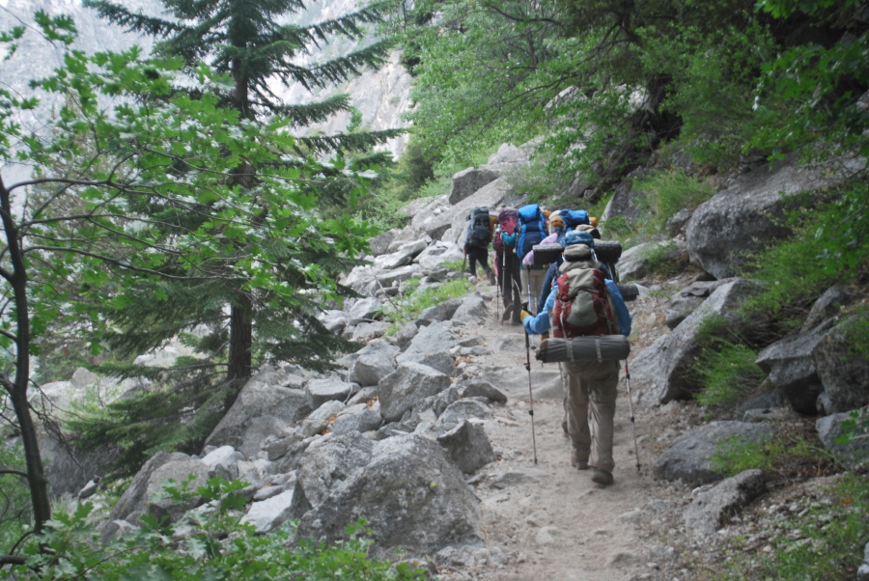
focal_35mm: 52
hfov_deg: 37.8
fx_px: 1268
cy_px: 290
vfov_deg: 25.8
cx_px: 434
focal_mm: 35
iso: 200
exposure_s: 1/50
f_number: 5.3
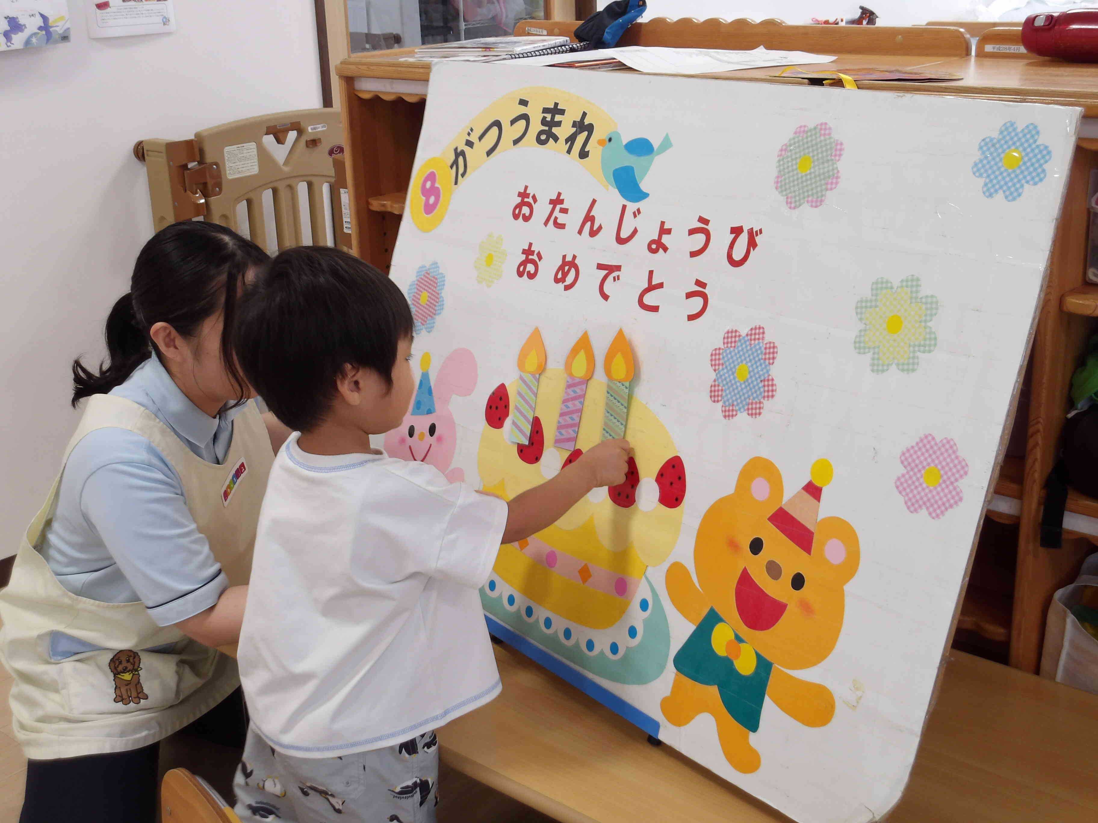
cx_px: 549
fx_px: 1332
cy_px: 412
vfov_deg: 34.3
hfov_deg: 44.8
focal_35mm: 42
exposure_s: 1/30
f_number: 3.7
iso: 134
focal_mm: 7.6
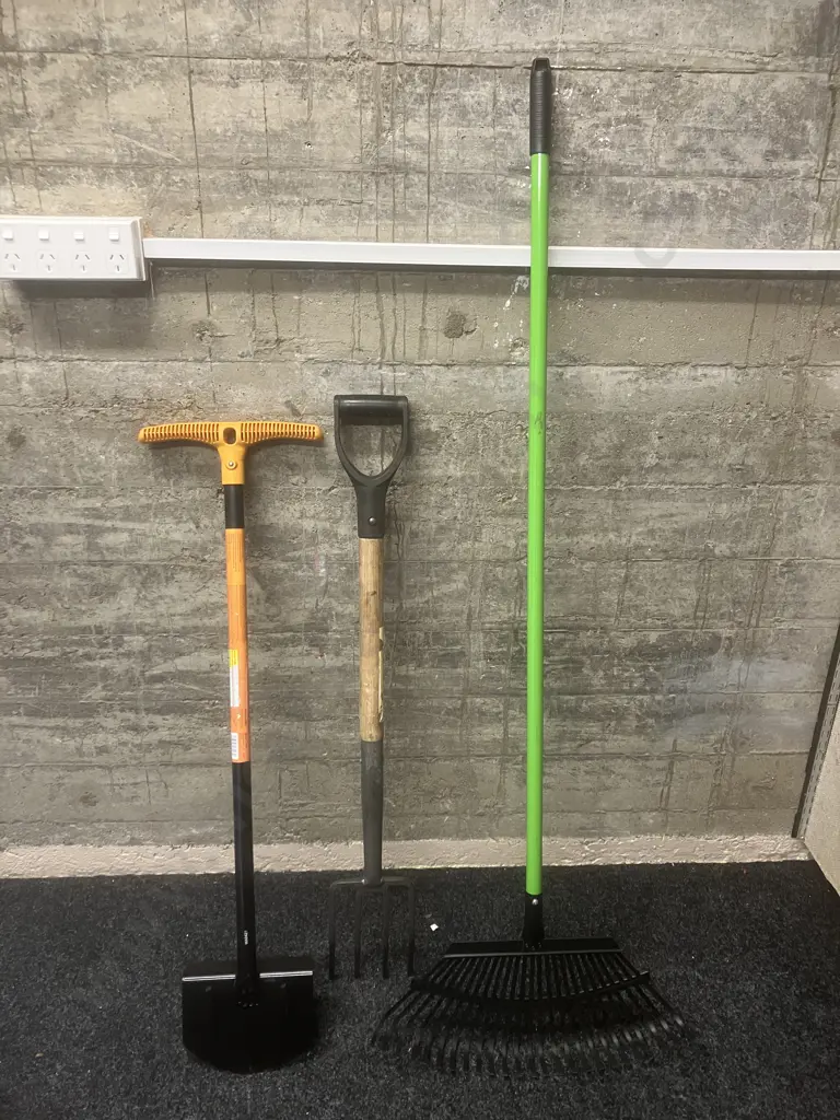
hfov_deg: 49.7
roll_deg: -1.7
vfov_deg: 63.4
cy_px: 560
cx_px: 420
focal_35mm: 28
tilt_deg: -22.7
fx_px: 906
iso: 160
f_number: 1.8
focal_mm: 3.99
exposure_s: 1/50
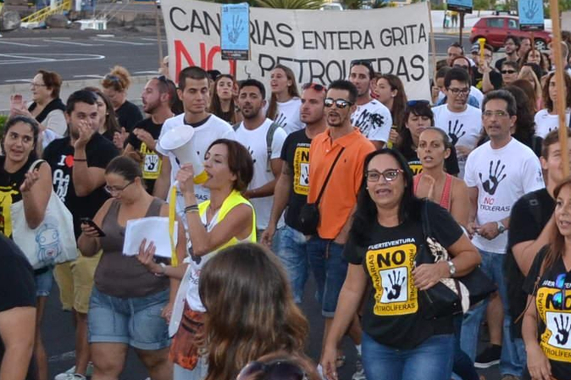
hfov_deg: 22.1
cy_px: 127
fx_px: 1411
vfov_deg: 15.3
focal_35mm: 89
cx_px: 557
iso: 720
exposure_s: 1/60
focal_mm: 20
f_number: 3.8
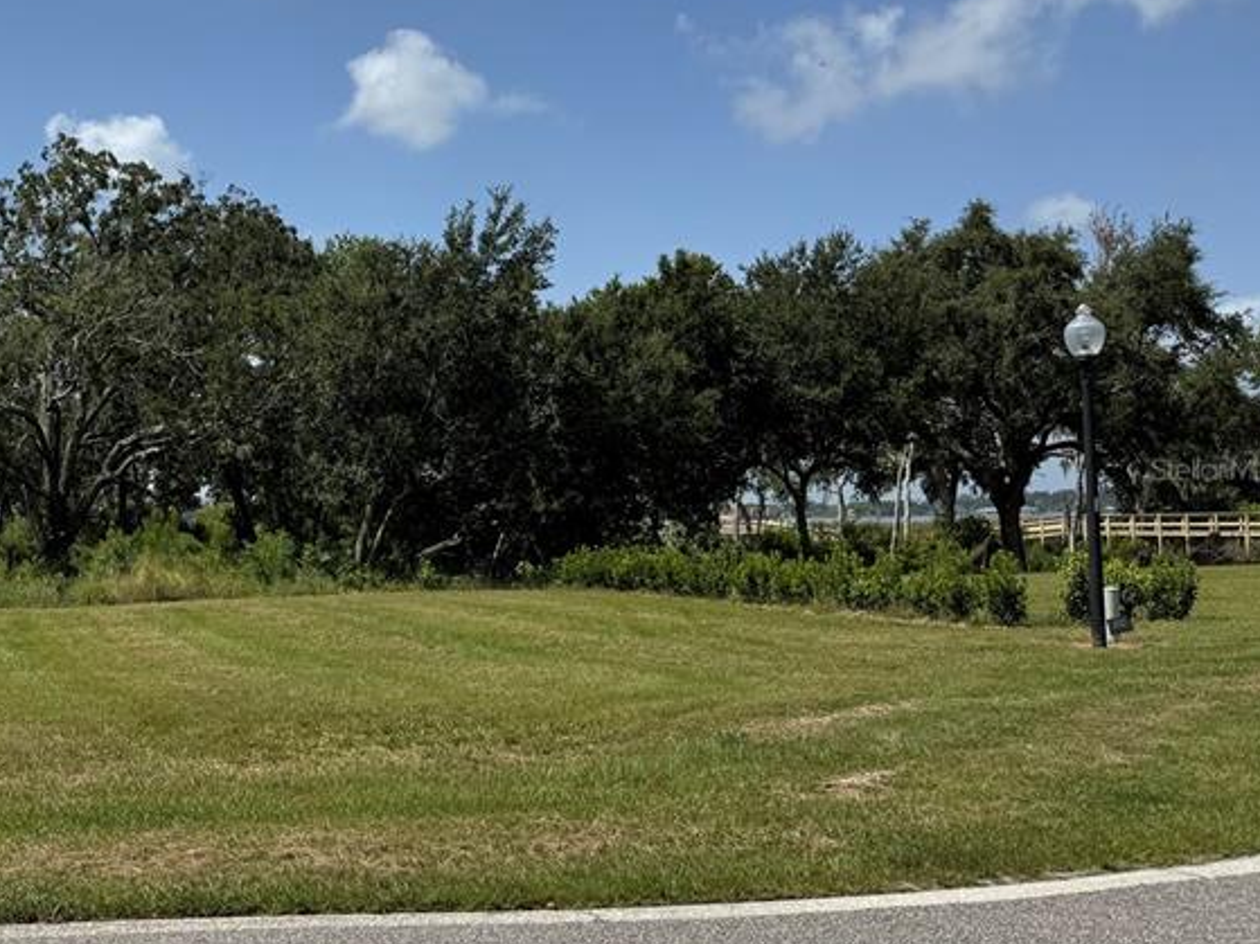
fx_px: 1601
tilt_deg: +1.1
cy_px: 469
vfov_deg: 32.9
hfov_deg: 39.9
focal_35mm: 44
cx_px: 133
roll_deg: +1.5
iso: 80
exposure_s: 1/5814
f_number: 1.78
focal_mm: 6.76
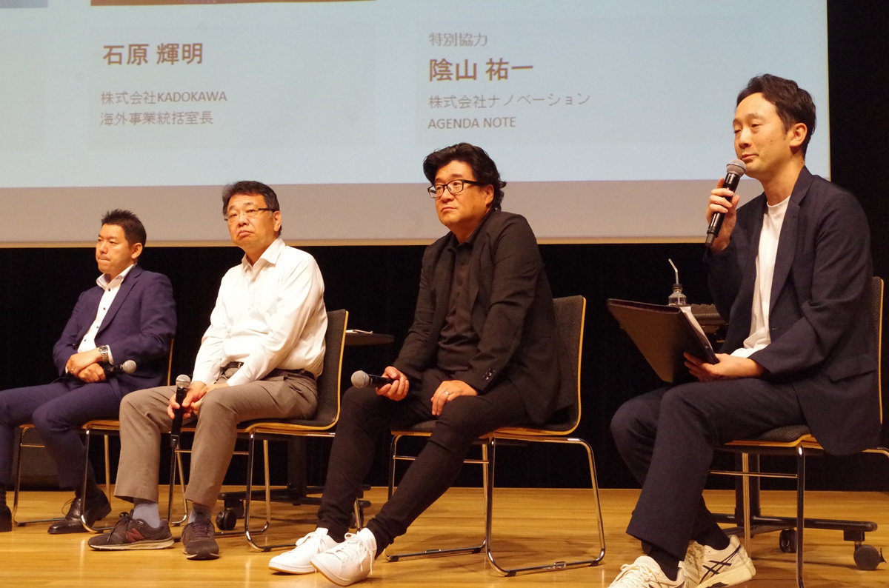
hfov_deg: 35.1
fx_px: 1404
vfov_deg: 23.7
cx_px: 444
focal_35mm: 57
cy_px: 294
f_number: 8
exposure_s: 1/250
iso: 6400
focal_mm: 37.5
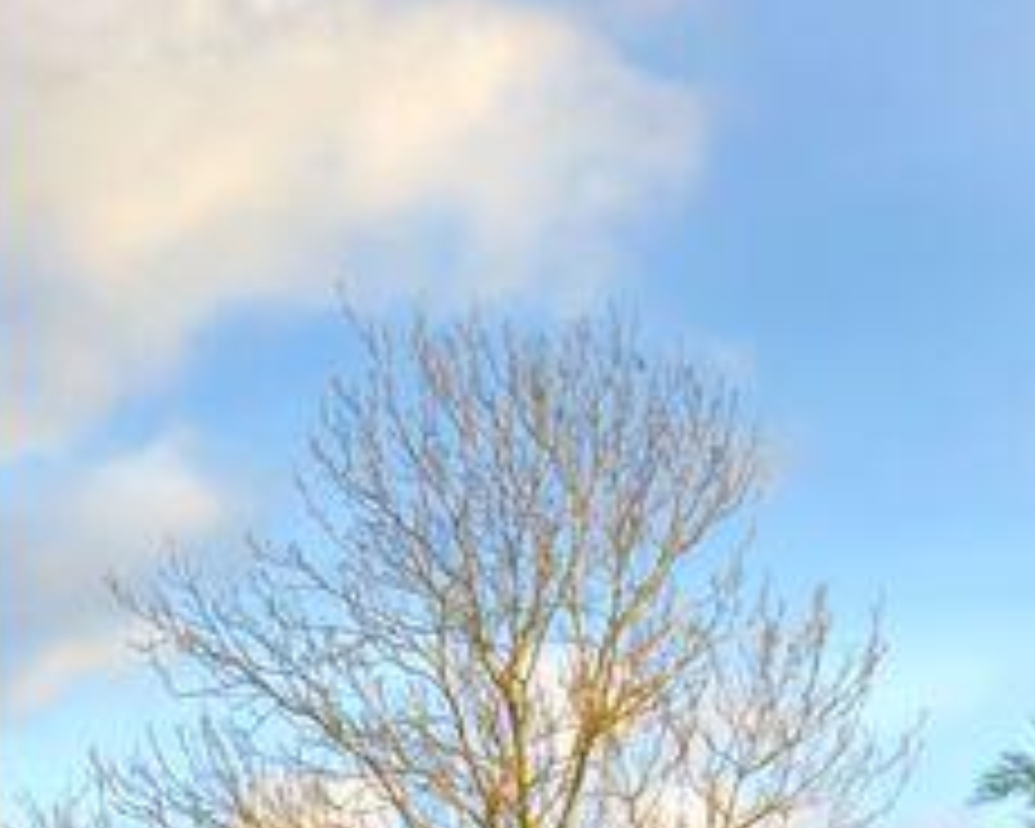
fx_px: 3860
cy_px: 1692
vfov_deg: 11.1
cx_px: 396
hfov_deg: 15.3
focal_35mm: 126
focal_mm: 6.86
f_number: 1.78
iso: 100
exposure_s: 1/1524
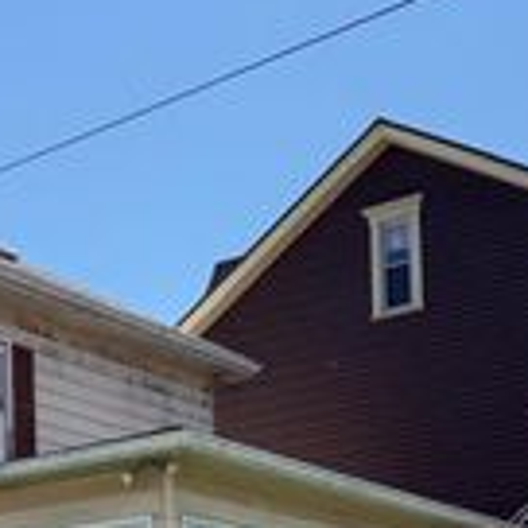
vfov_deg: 21.2
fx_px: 1346
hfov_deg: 21.4
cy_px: 557
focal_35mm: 78
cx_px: 4
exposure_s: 1/5319
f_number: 1.78
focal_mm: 6.76
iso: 100
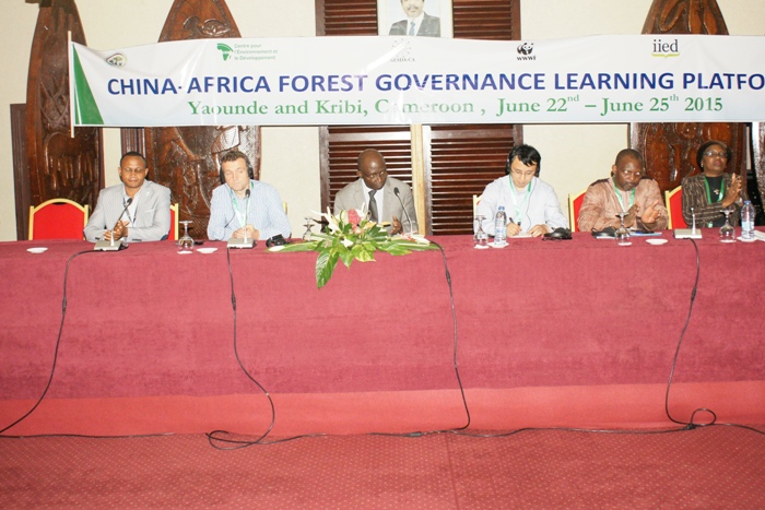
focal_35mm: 36
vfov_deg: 36.9
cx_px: 382
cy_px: 255
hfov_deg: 53.1
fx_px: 765
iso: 1600
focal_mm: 24
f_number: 4.5
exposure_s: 1/200
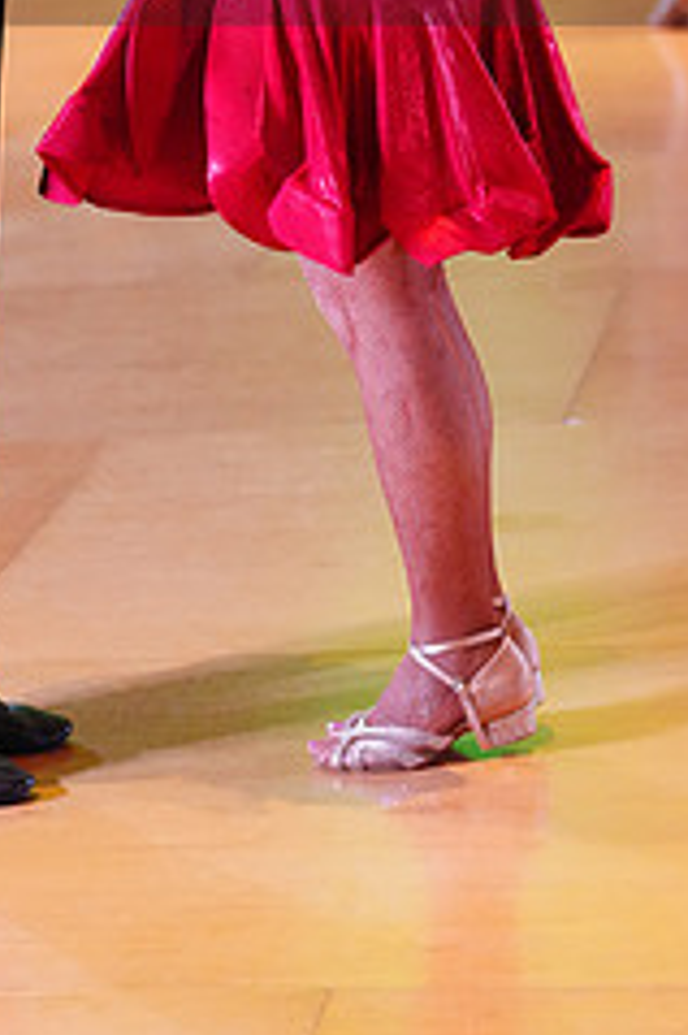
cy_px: -117
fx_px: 4880
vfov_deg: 11.9
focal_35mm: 170
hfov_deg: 8.1
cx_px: 154
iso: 5000
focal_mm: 70
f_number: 2.8
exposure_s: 1/400
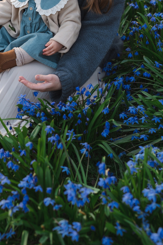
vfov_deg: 21.4
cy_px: 50
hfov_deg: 14.4
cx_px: 22
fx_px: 639
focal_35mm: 94
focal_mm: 50
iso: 160
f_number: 2.2
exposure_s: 1/640
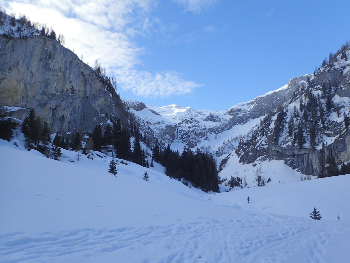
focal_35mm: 25
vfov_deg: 54.9
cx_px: 175
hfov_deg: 69.4
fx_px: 253
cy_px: 132
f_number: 2.8
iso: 100
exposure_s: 1/1000
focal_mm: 4.5
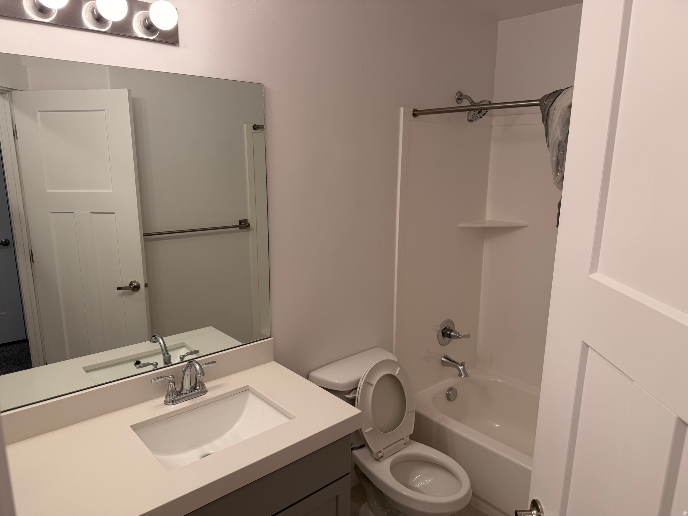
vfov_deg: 56.8
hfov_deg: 71.6
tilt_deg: -12.1
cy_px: 258
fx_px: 477
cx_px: 344
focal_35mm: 24
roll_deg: +0.1
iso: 80
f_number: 1.78
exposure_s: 1/120
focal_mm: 6.76
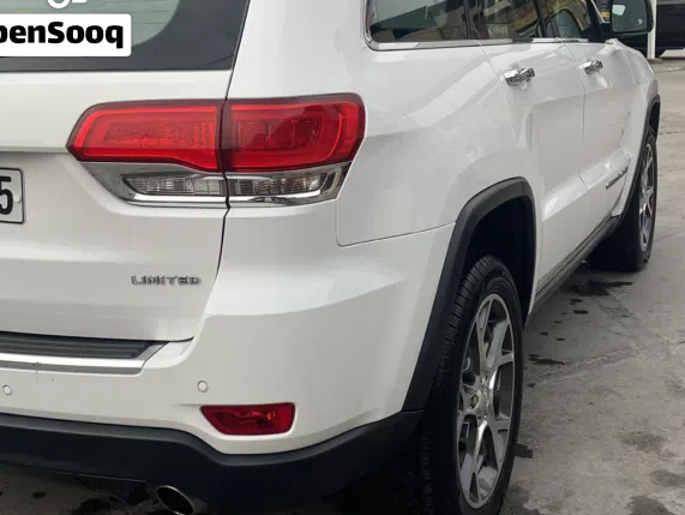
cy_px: 229
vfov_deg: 49.7
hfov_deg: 63.3
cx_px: 312
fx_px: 554
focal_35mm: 28
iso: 32
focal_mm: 5.1
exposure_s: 1/308
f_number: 1.6
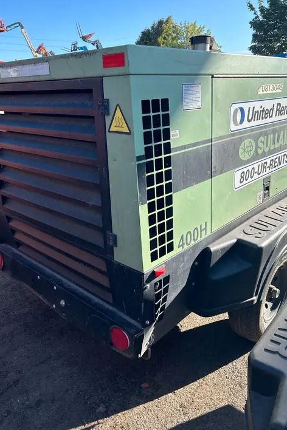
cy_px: 212
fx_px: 335
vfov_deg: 65.5
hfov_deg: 46.4
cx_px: 136
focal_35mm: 28
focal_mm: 5.7
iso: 50
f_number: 1.5
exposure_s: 1/1252
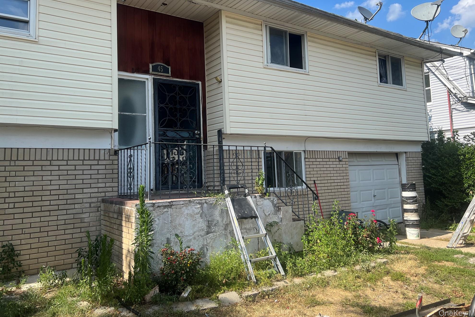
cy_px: 134
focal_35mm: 28
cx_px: 242
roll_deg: +2.6
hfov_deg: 65.5
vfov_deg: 46.3
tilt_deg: +4.8
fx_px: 369
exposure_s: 1/2252
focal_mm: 5.7
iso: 50
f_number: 1.5
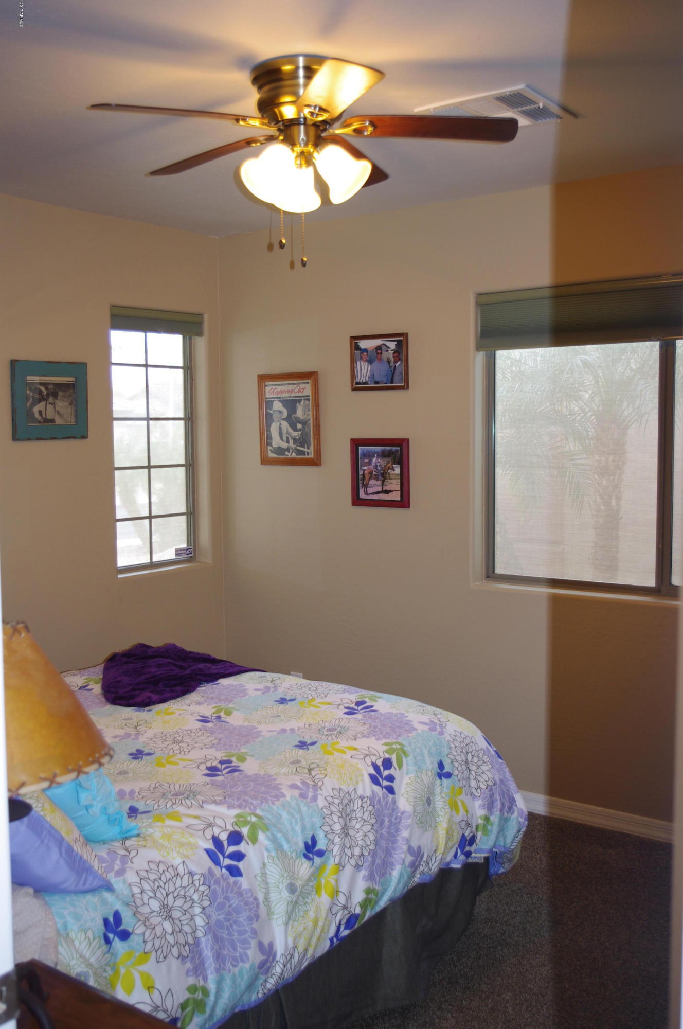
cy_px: 514
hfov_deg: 36.8
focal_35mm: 36
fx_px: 1027
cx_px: 342
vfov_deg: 53.2
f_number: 4
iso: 200
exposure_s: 1/20
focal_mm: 24.38
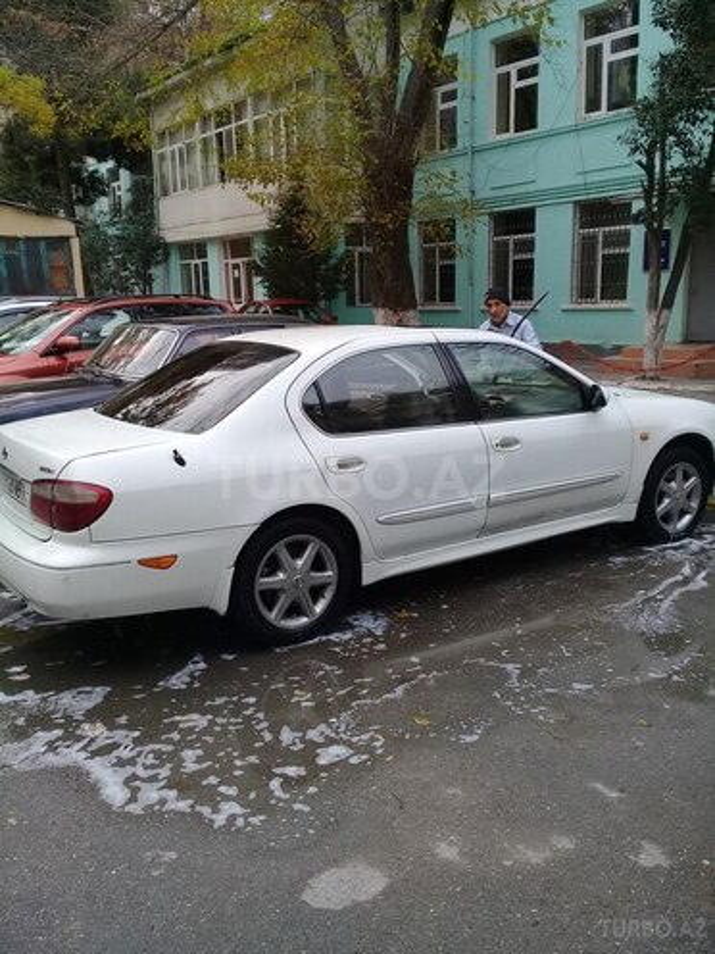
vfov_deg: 58.4
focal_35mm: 31
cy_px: 477
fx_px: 854
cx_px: 358
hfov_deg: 45.4
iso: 50
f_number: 2.2
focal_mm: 3.3
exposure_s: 1/141
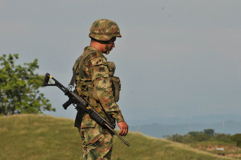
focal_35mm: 232
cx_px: 120
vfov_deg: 5.9
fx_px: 1556
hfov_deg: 8.9
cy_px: 80
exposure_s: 1/2000
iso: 640
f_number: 7.1
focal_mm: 155
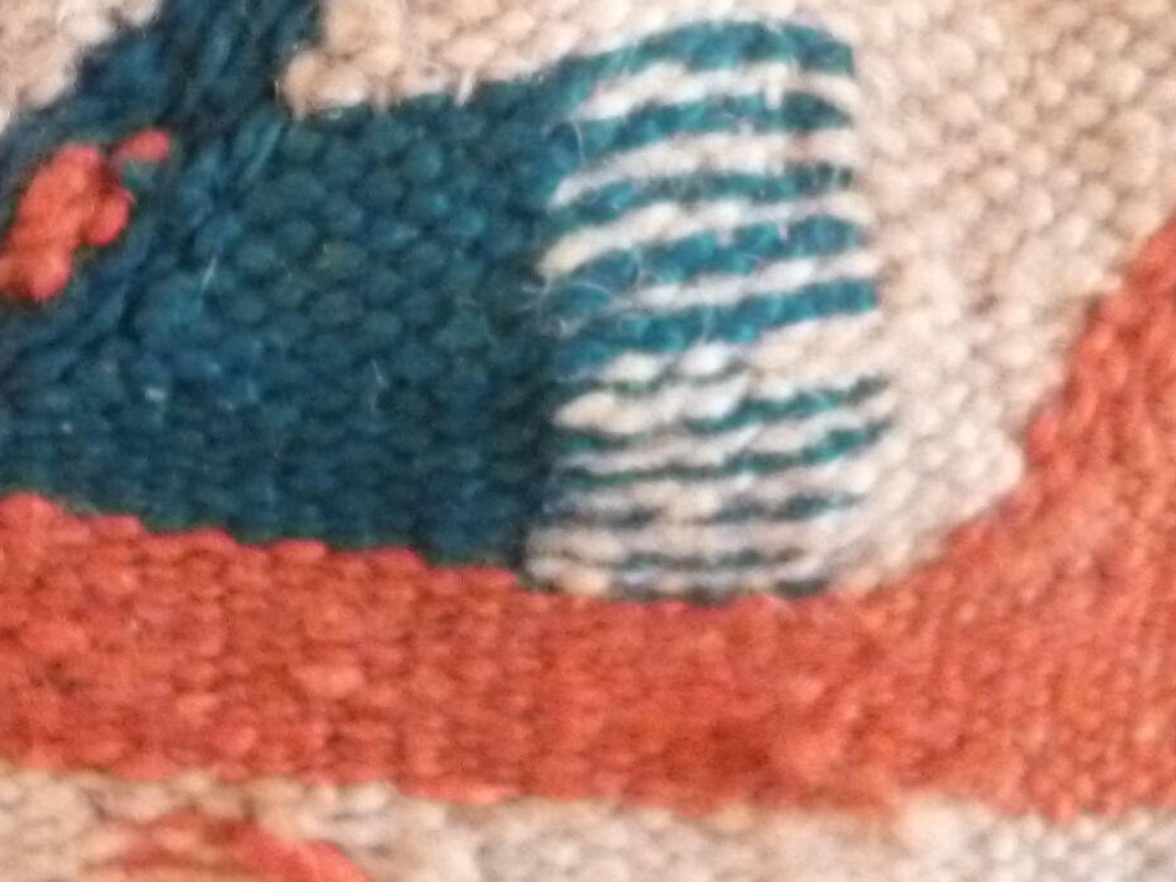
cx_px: -178
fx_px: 2276
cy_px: 145
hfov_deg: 26.3
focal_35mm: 67
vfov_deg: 21.6
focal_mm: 4.3
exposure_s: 1/20
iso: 800
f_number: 2.5
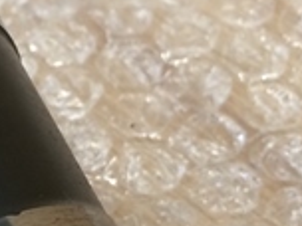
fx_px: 1064
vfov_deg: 12.1
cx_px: -44
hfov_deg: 15.6
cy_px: 200
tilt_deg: -45.6
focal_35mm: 122
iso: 100
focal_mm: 4.15
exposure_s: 1/30
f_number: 2.2
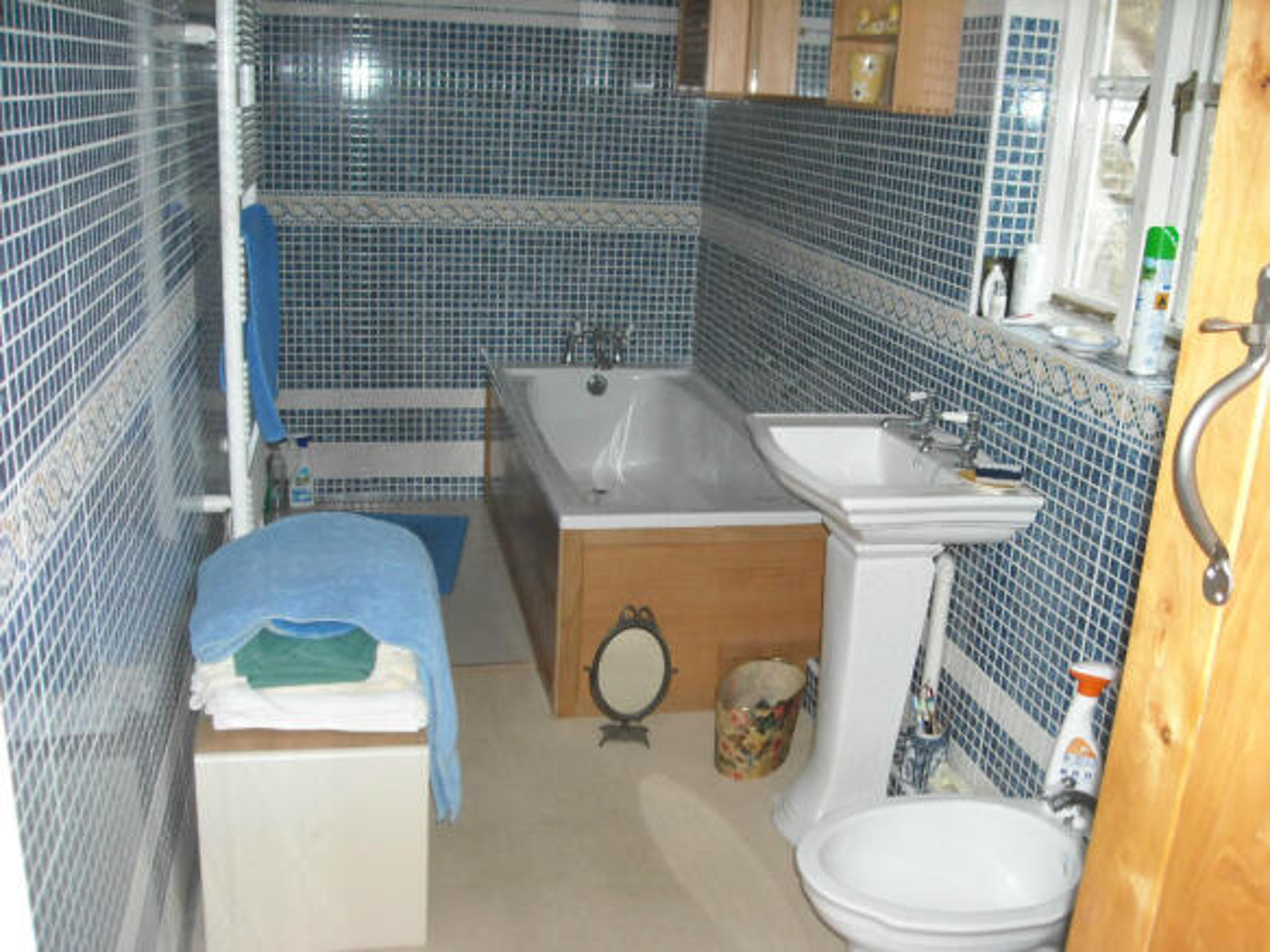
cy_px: 476
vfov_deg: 40.7
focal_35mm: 35
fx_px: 1284
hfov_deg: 52.6
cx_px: 635
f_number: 2.8
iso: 200
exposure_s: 1/60
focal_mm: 5.7
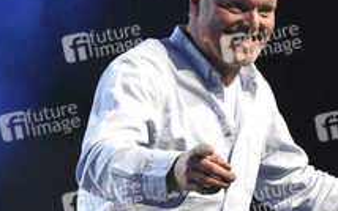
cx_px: 219
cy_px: 162
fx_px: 4157
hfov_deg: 4.7
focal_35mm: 451
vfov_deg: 2.9
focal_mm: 140
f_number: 8
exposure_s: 1/125
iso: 3200
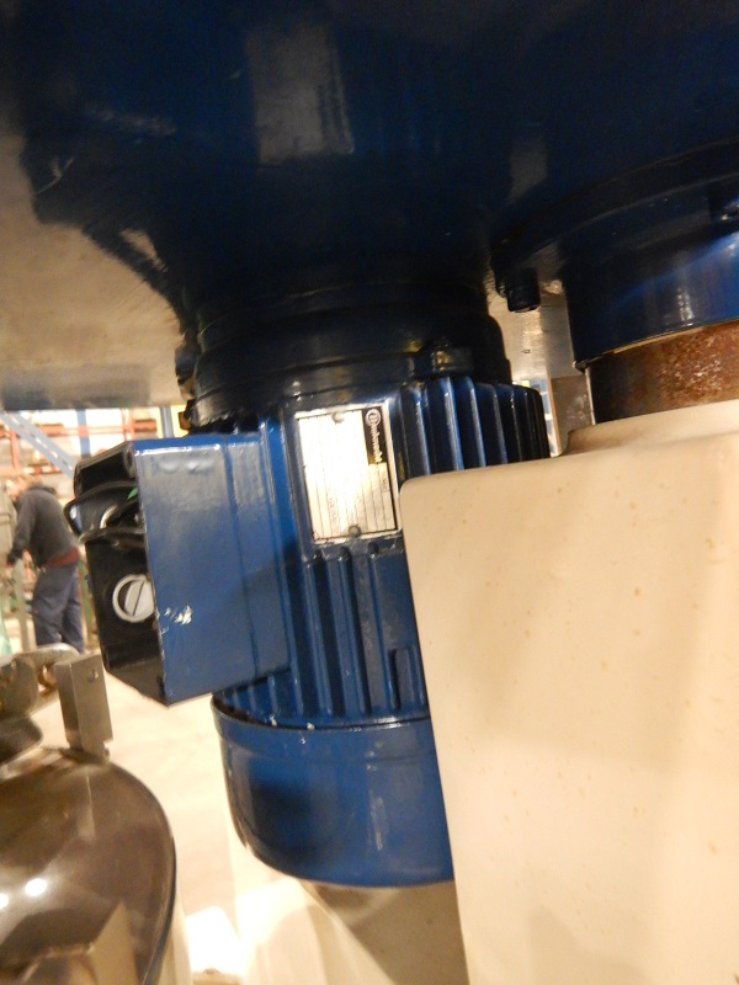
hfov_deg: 56.8
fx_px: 683
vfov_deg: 71.6
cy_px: 492
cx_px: 370
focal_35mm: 24
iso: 1000
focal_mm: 4.3
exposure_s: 1/8
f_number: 2.8
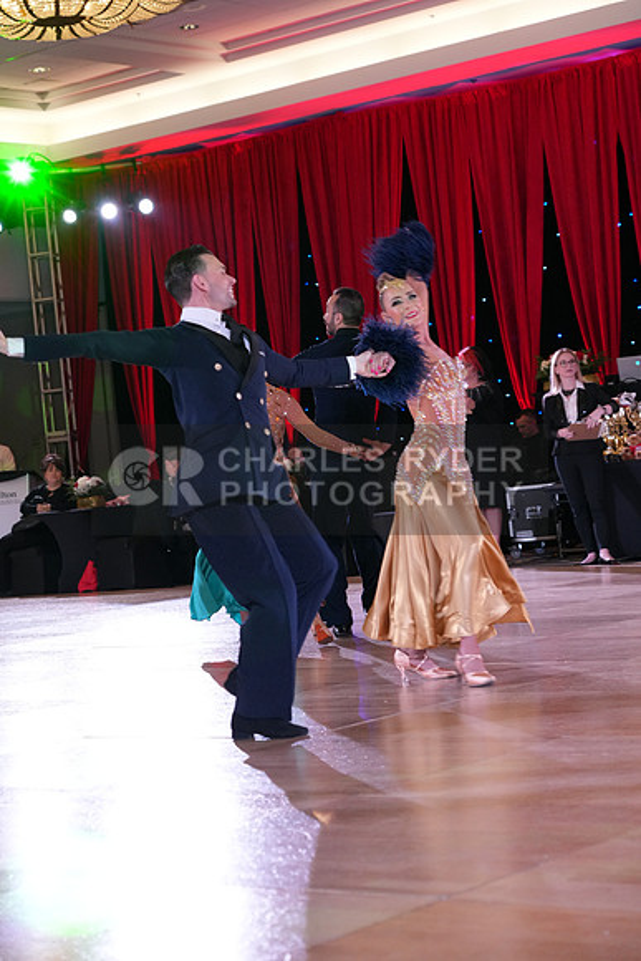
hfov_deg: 18.0
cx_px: 320
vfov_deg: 26.6
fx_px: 2028
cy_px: 480
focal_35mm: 76
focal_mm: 76
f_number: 5
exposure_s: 1/250
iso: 2500
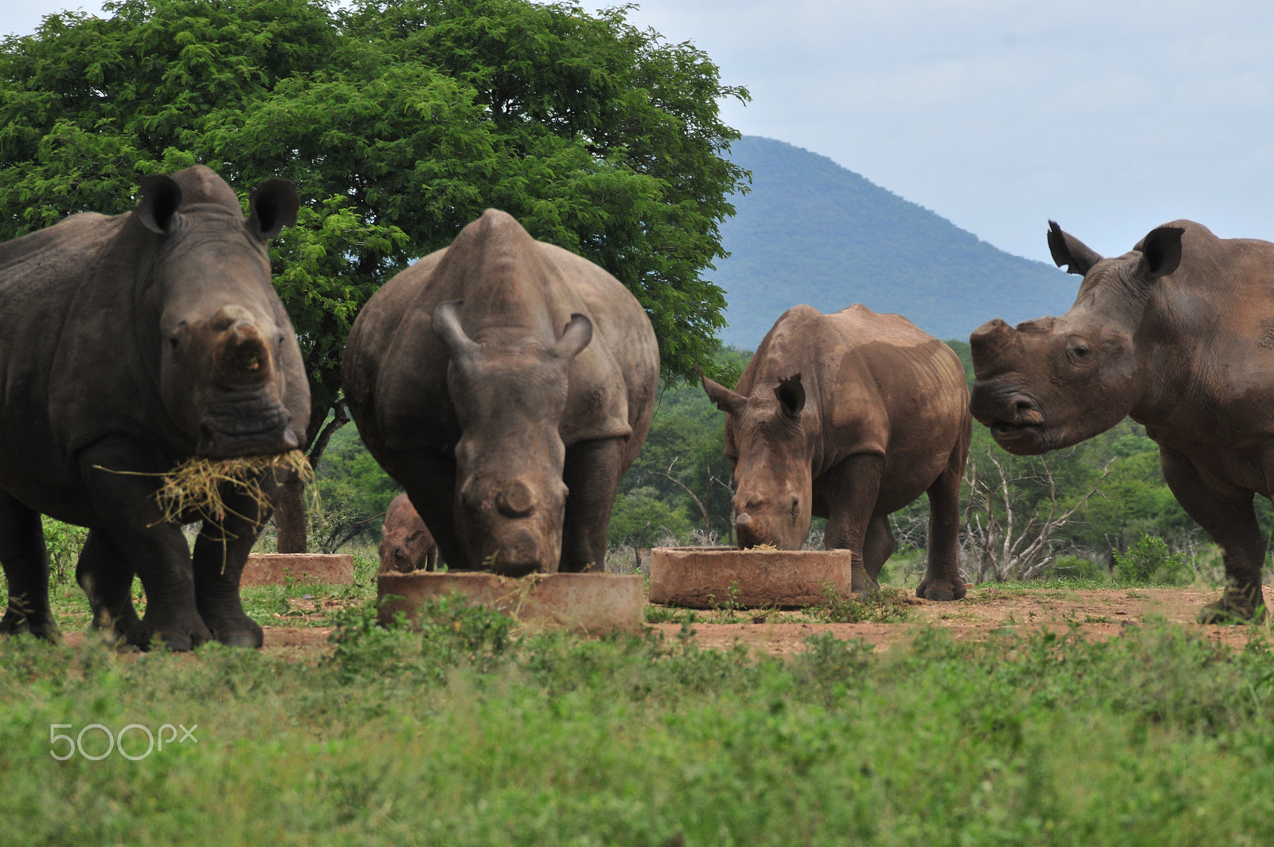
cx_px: 637
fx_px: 10605
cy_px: 424
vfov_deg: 4.6
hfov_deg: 6.9
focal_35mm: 300
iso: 250
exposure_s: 1/500
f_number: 11
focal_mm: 200
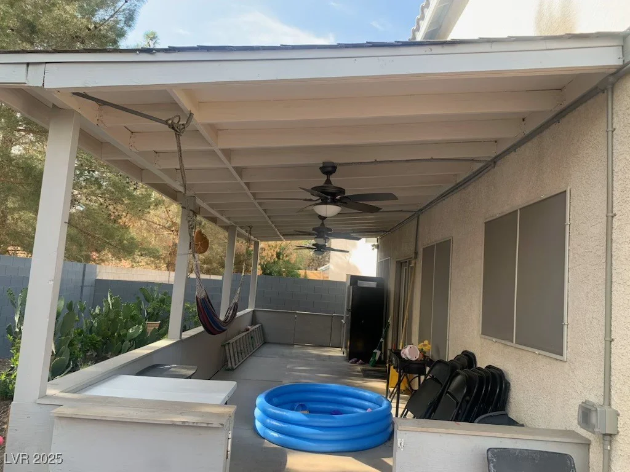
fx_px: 473
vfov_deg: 53.1
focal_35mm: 26
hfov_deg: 67.3
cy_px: 236
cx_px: 315
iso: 25
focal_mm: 4.25
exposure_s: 1/241
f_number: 1.8
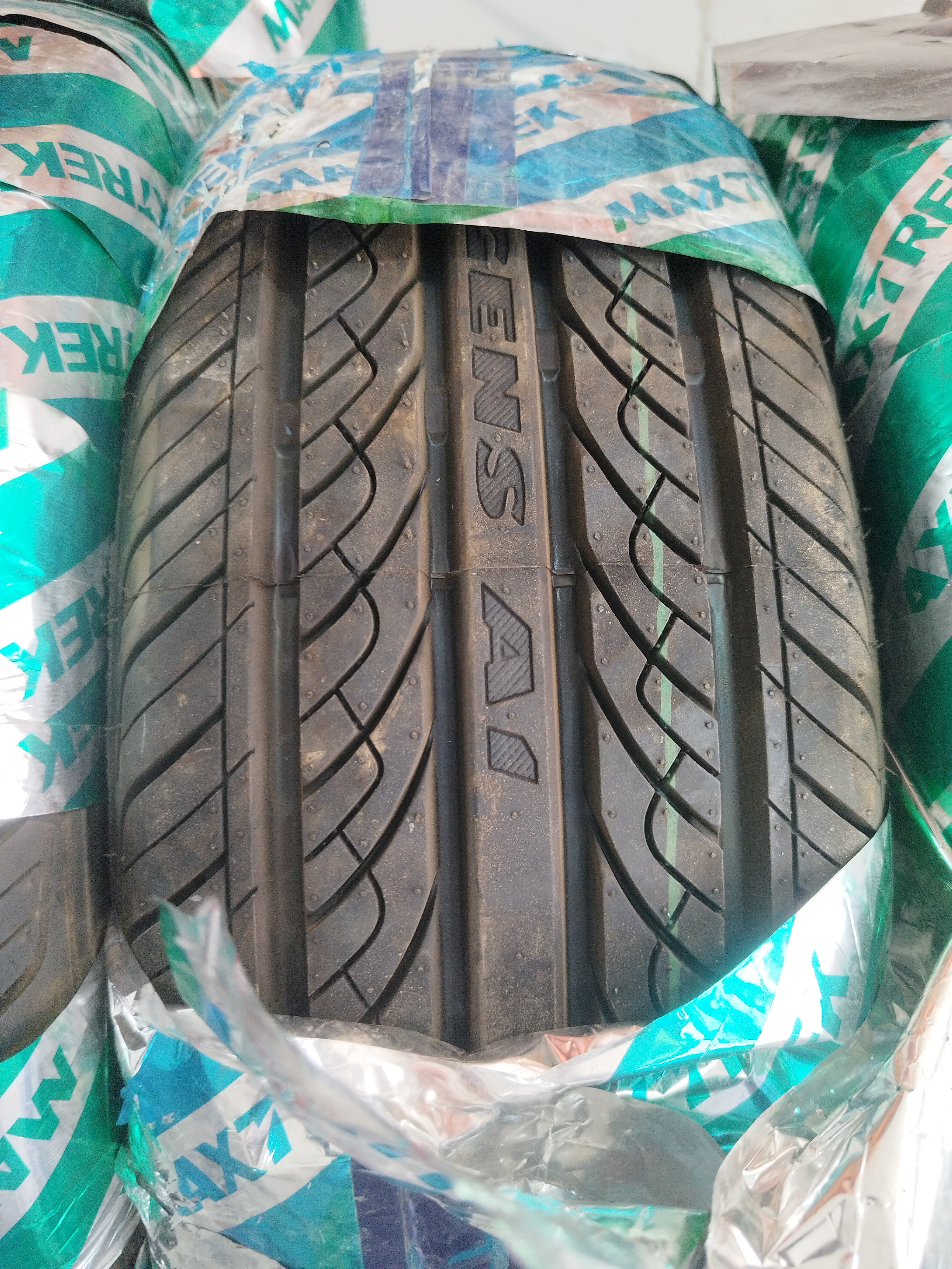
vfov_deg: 67.3
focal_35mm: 26
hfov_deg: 53.1
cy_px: 634
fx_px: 953
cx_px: 476
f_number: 1.8
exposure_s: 1/50
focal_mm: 6.24
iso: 205
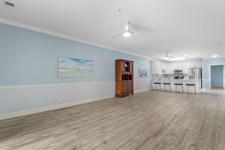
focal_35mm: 16
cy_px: 75
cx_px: 112
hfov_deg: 96.7
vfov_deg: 73.7
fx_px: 100
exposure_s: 1/10
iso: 100
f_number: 4.8
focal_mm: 11
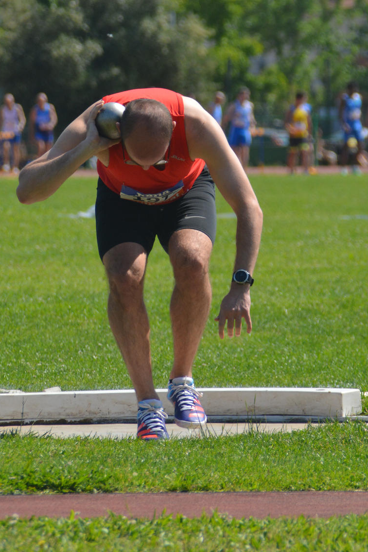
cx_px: 162
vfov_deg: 3.8
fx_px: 8297
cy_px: 148
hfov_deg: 2.5
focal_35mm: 541
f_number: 7.1
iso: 400
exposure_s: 1/1600
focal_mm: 200
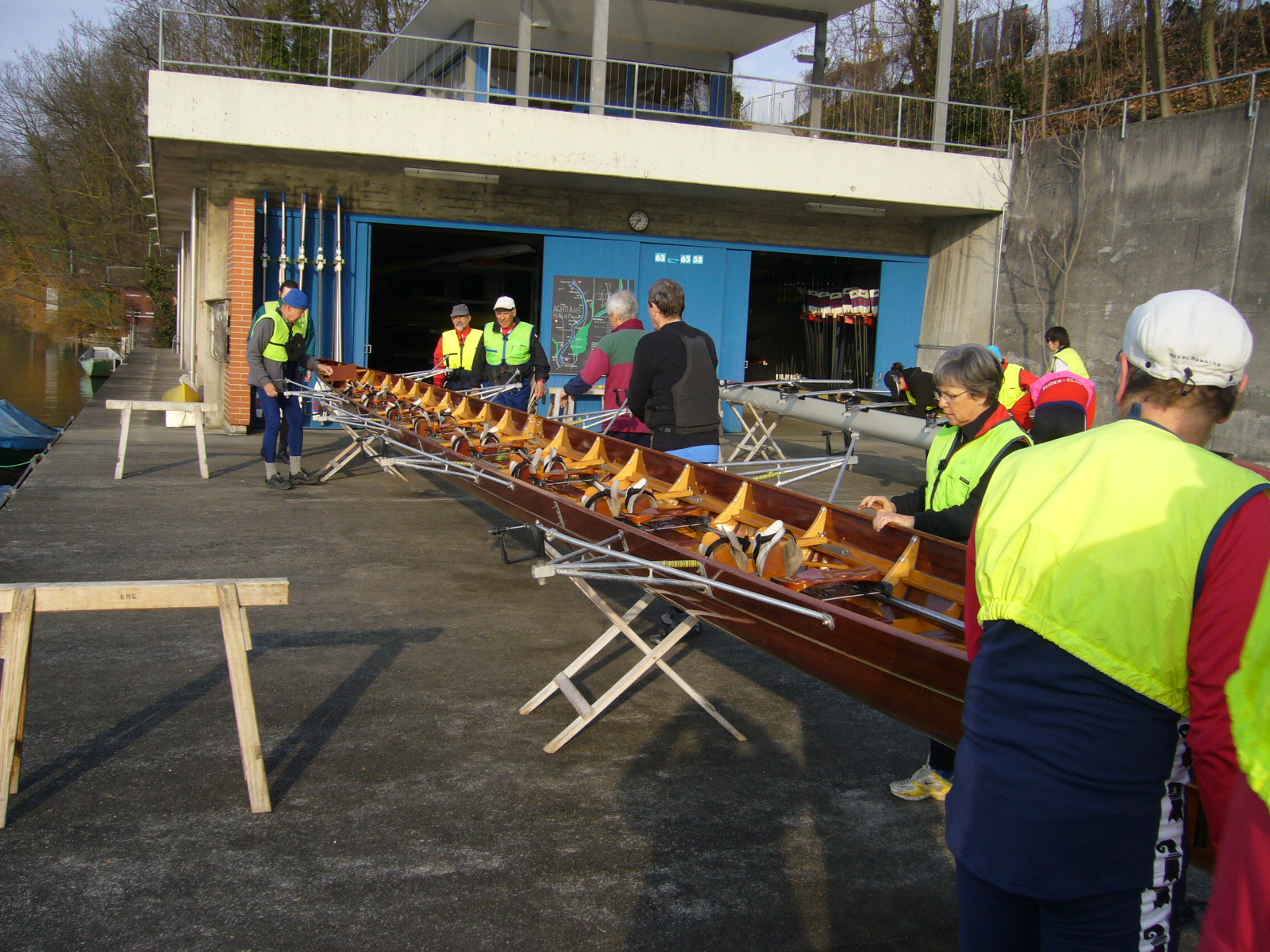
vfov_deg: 40.7
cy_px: 476
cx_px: 635
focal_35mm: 35
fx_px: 1284
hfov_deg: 52.6
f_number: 5.6
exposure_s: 1/250
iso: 80
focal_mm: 5.8
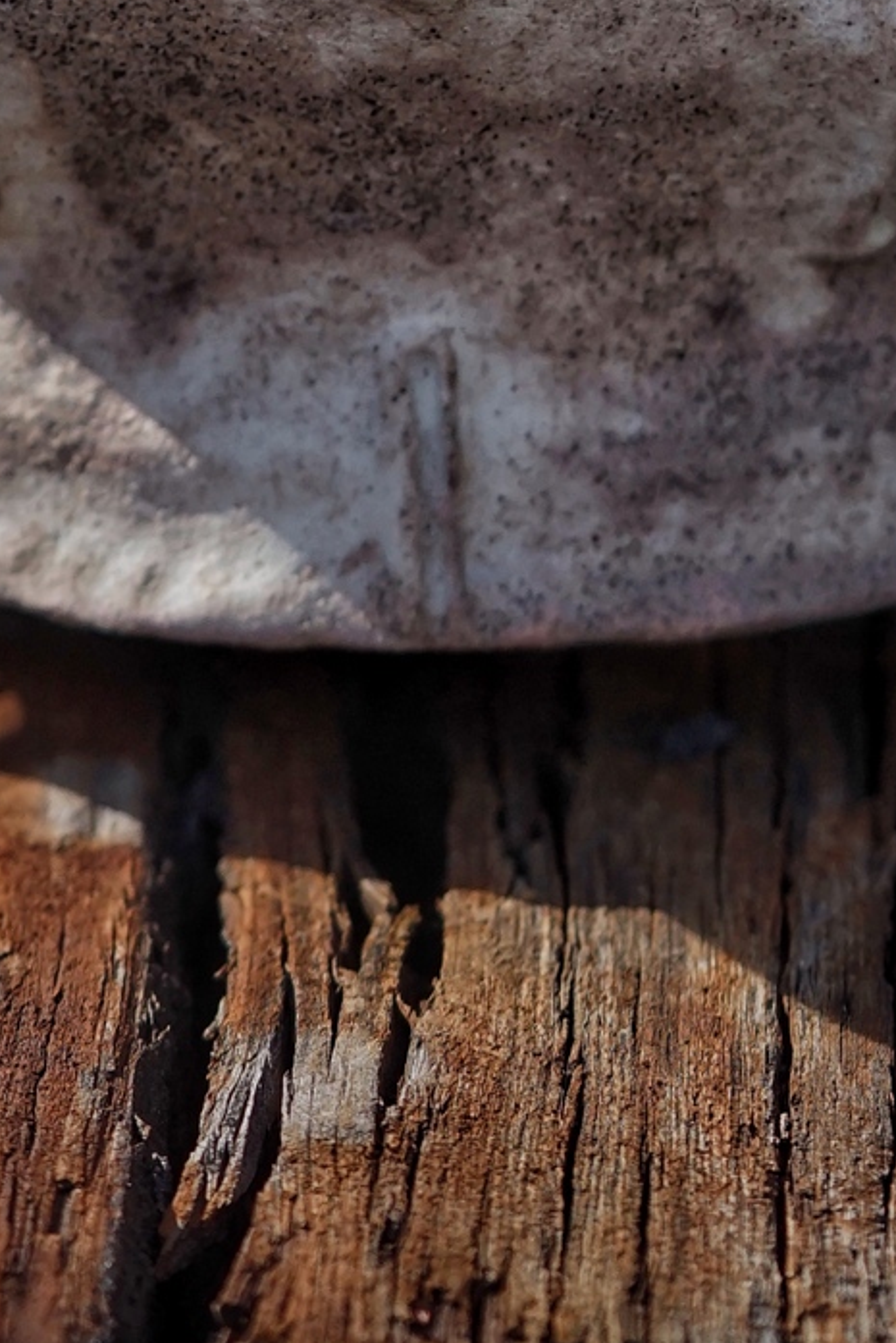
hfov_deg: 4.4
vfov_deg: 6.6
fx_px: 11567
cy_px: -555
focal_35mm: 310
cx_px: 462
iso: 500
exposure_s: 1/2500
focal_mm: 90
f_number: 3.2
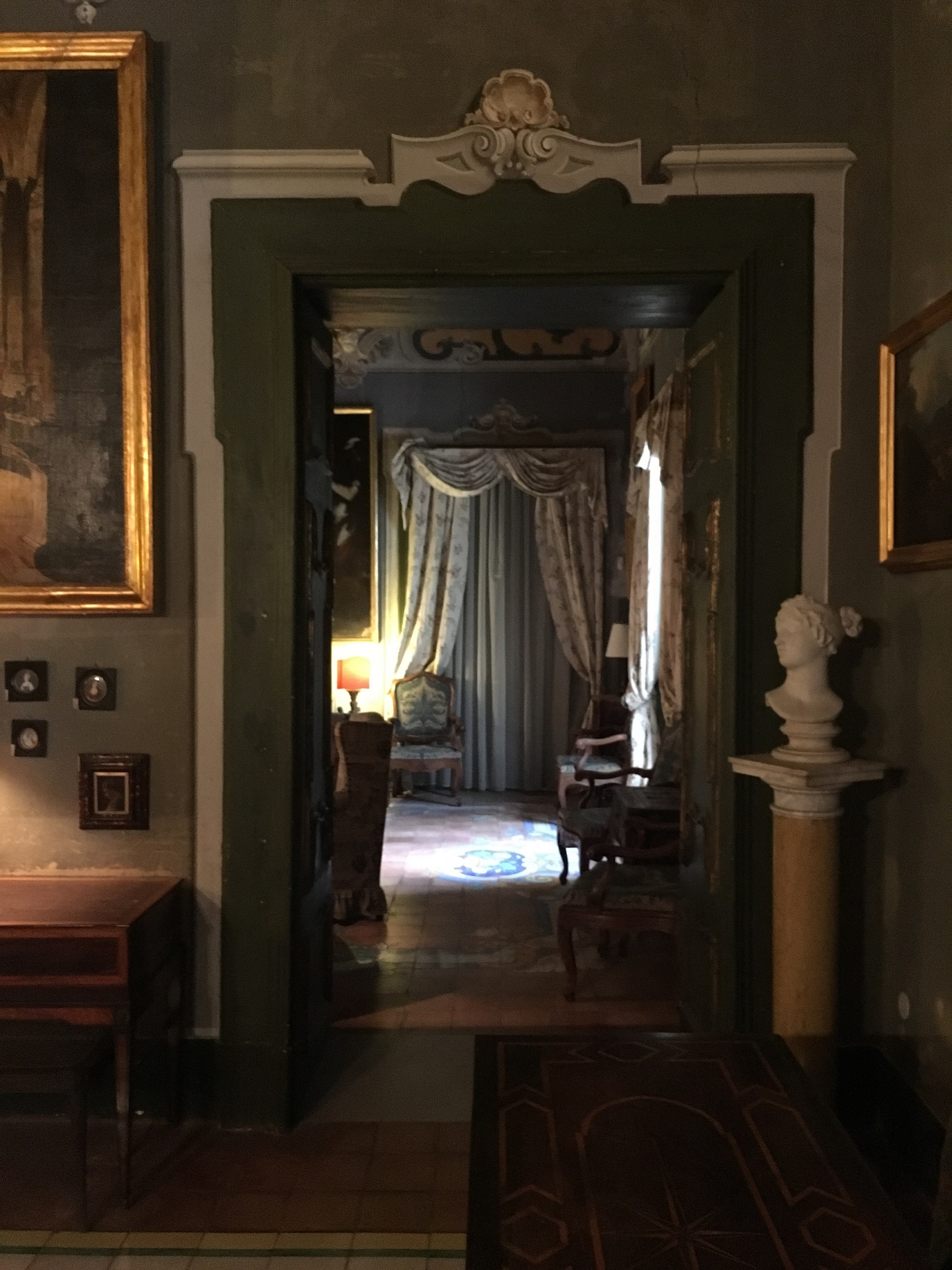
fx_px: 1064
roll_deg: -1.1
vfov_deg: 61.7
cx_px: 476
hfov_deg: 48.2
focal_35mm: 29
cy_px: 635
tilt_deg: -0.8
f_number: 2.2
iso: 640
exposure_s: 1/17
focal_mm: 4.15
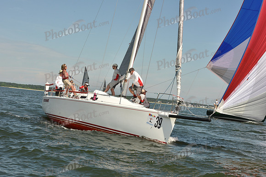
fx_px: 517
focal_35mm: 70
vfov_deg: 19.5
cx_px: 133
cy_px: 88
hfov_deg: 28.8
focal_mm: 70
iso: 320
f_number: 13
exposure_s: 1/640
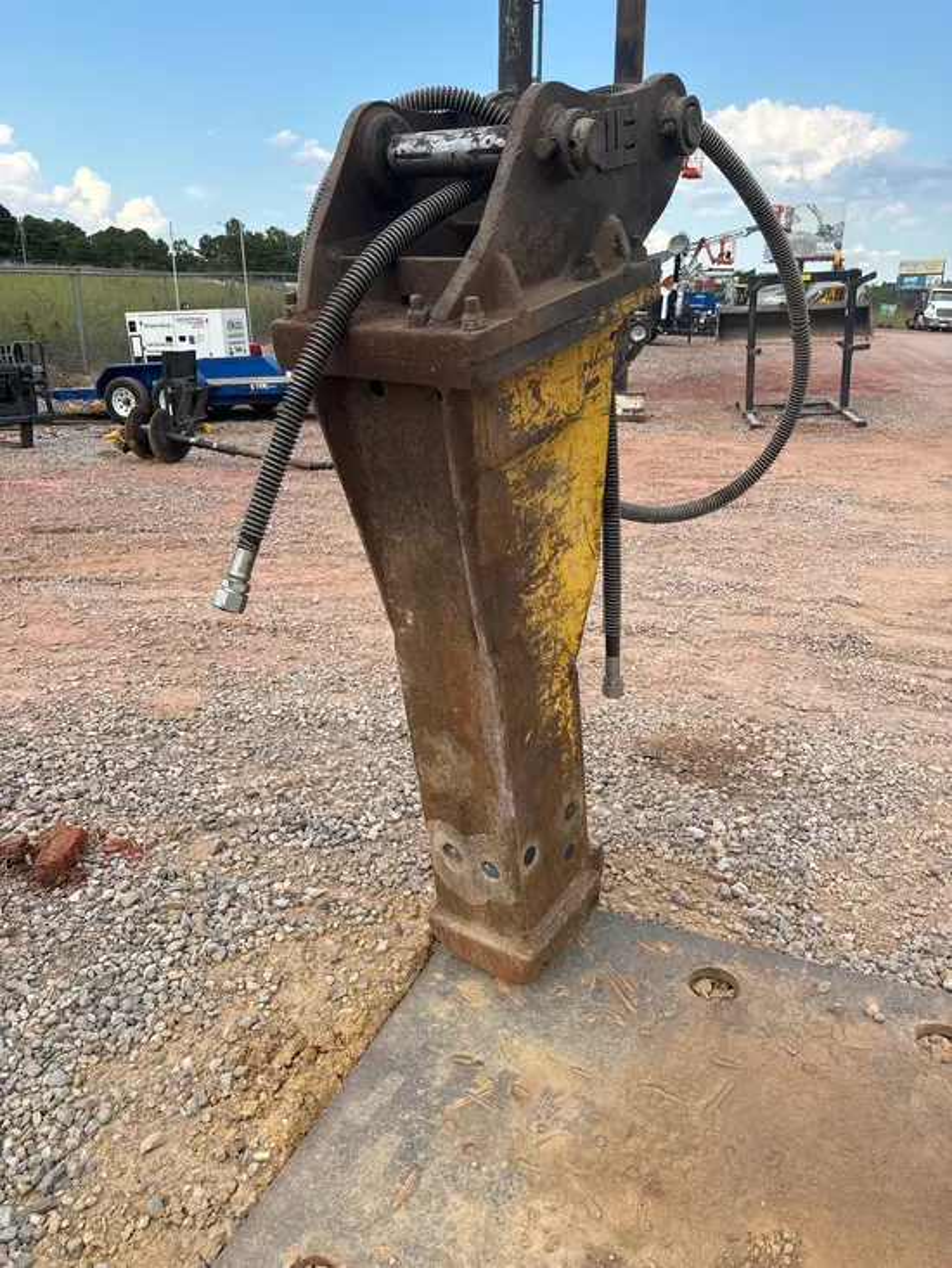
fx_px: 953
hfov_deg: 53.1
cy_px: 634
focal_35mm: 26
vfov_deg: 67.3
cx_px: 476
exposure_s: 1/1058
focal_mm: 5.96
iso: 50
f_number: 1.6
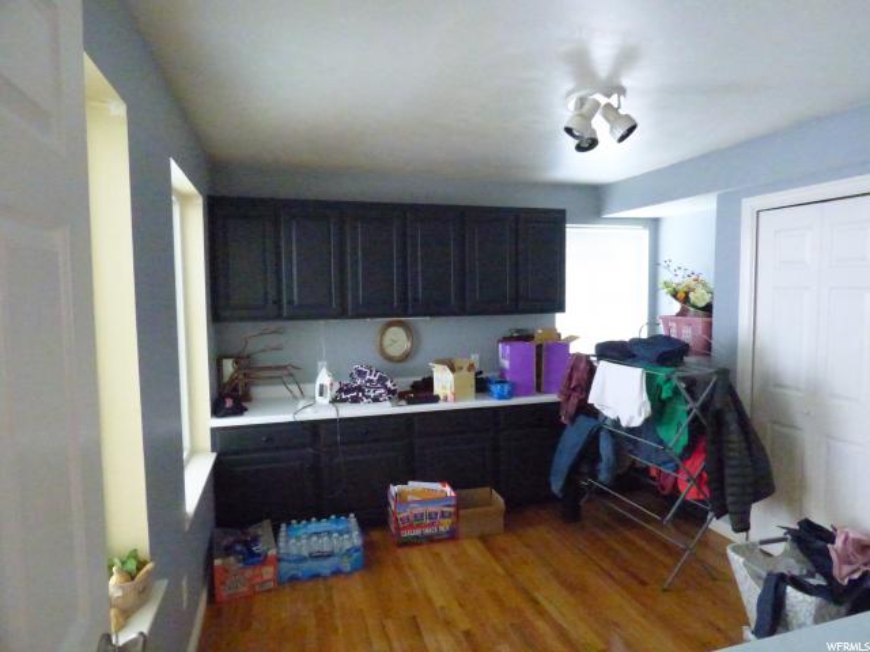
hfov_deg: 81.7
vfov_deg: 66.0
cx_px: 435
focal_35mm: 20
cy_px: 326
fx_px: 503
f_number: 4.5
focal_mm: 3.58
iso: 3200
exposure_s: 1/80
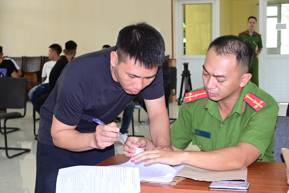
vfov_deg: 18.9
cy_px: 96
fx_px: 578
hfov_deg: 28.1
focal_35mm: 72
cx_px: 144
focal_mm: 48
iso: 800
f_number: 4.8
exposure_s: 1/200
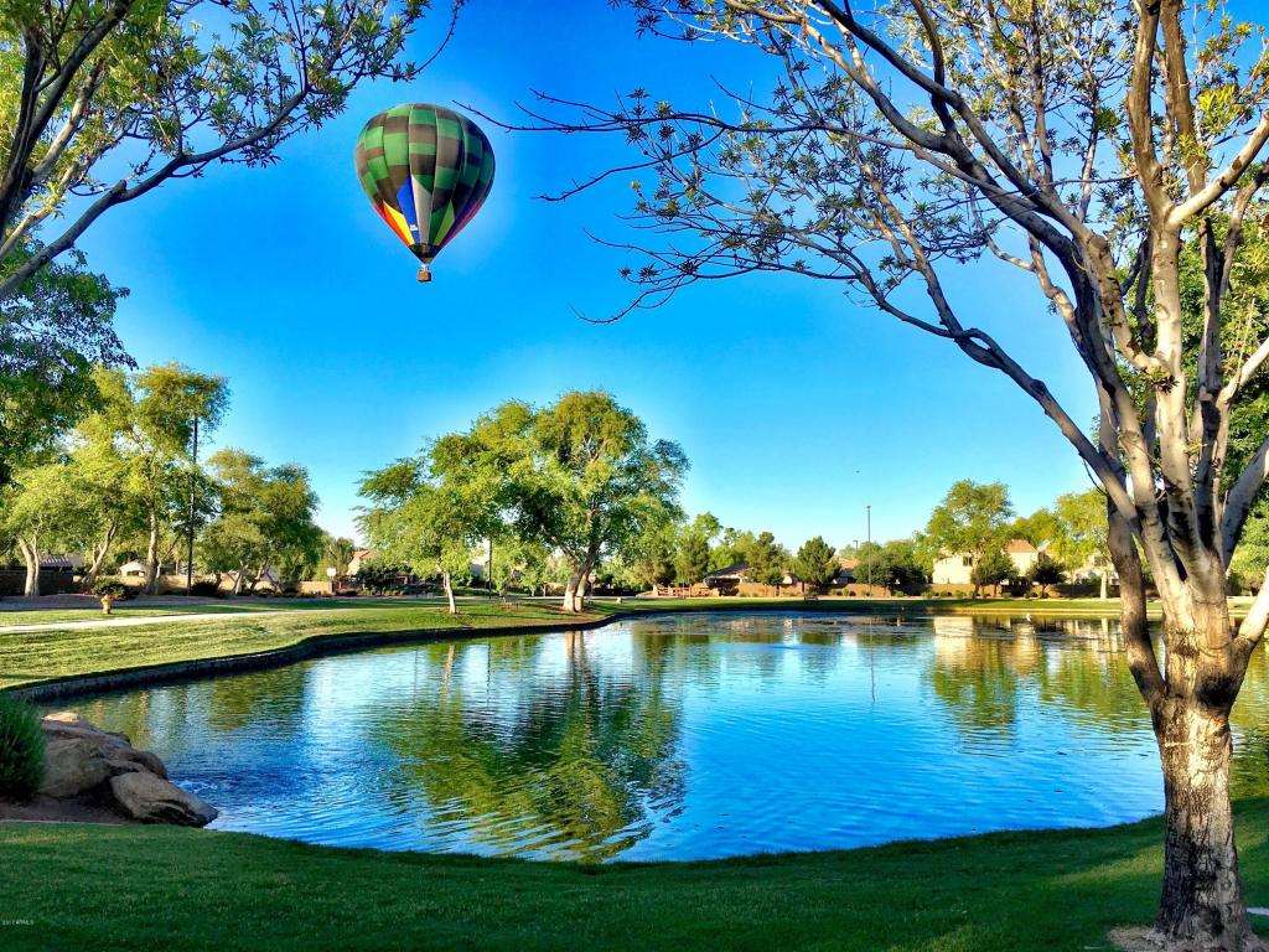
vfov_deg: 48.2
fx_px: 1063
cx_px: 634
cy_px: 476
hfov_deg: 61.7
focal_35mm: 29
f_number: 2.2
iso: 25
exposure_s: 1/1026
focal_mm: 4.15
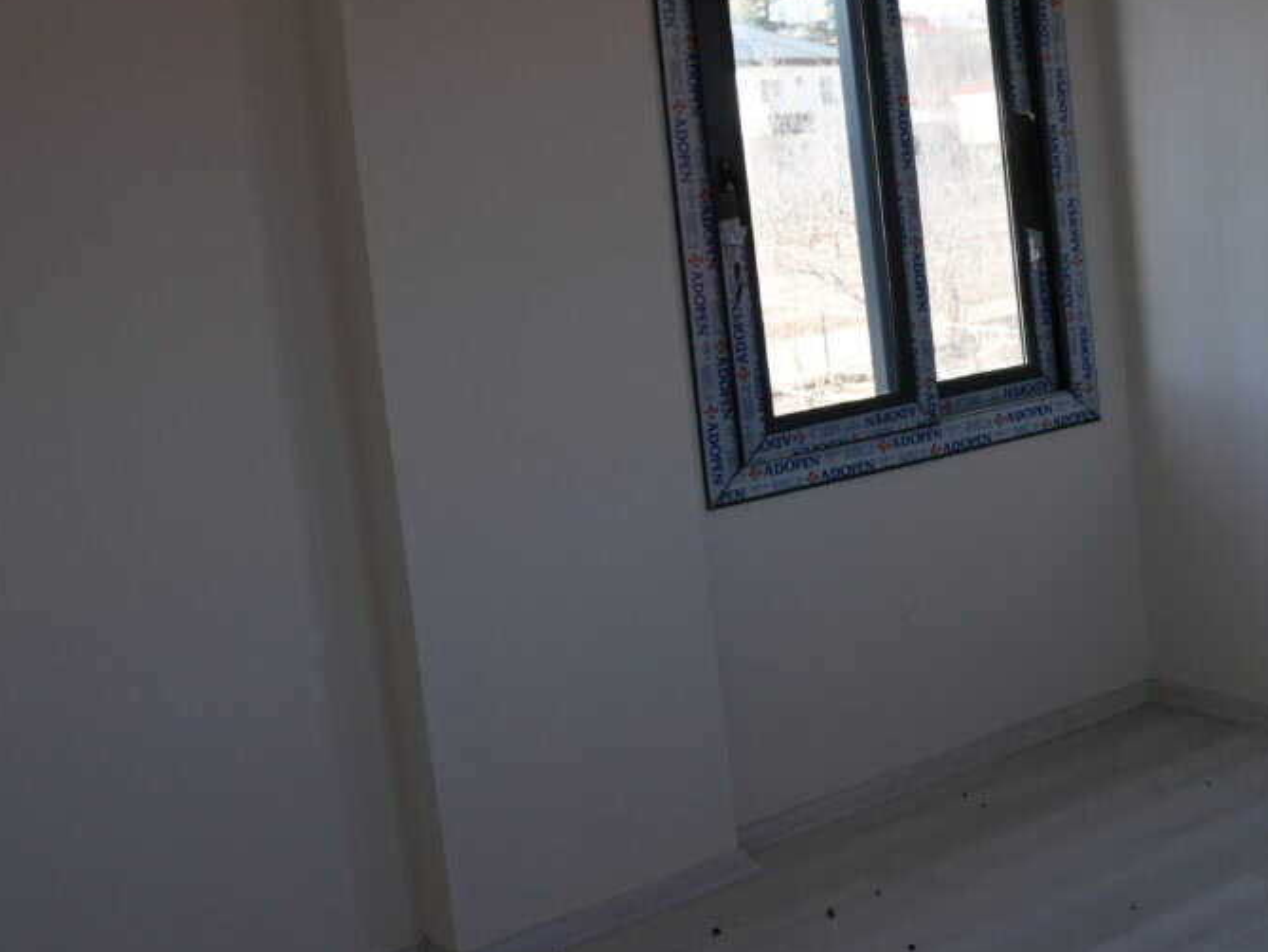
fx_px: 1832
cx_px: 1446
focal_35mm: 50
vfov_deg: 28.8
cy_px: 266
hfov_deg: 32.7
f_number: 4
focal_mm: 17
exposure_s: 1/160
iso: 160
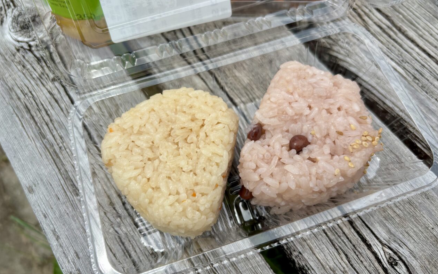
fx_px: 334
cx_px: 221
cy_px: 128
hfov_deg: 66.5
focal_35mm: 28
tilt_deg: -65.4
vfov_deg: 44.5
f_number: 1.6
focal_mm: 5.96
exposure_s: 1/4255
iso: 50
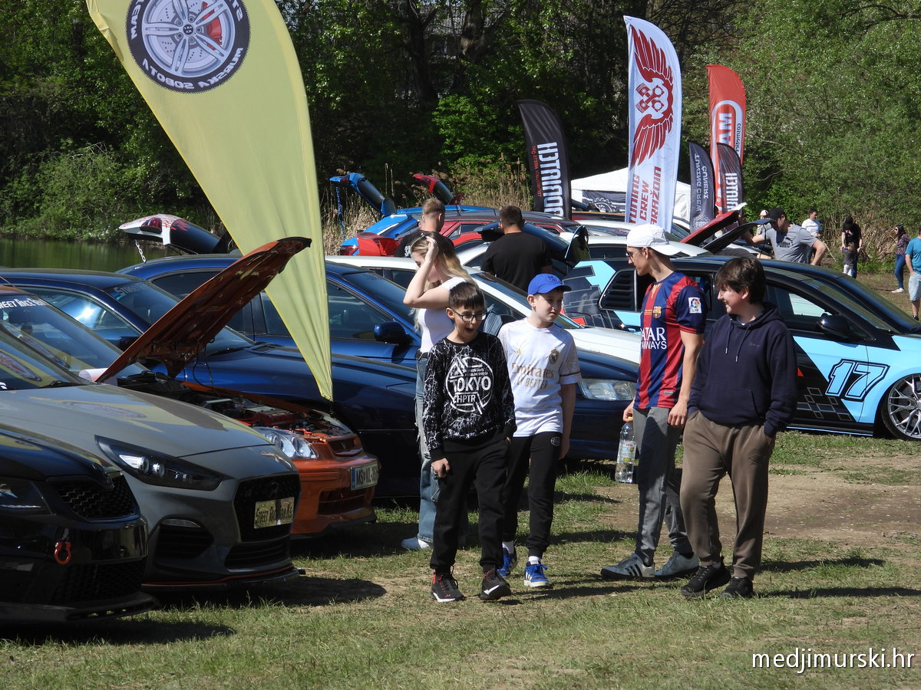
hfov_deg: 11.6
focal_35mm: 170
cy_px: 345
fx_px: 4523
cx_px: 460
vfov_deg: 8.7
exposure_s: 1/1000
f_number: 4
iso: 100
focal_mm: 30.5
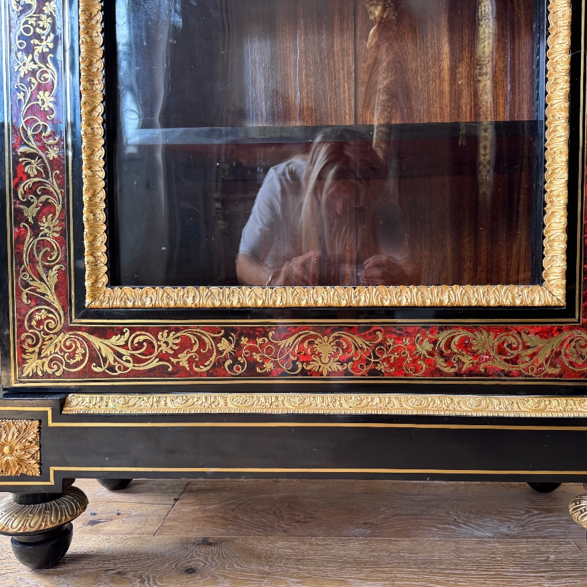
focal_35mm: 29
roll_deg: -0.2
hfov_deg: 55.5
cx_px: 324
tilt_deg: -2.9
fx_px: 556
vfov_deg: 55.6
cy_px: 292
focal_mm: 6.76
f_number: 1.78
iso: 200
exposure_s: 1/78
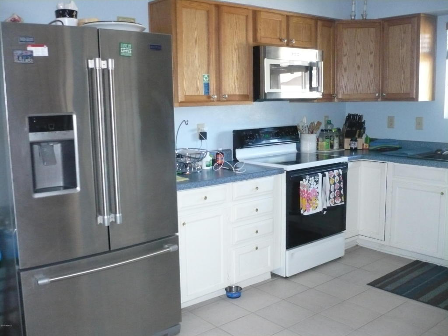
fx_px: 453
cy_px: 168
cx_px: 224
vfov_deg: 40.7
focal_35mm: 35
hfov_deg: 52.6
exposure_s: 1/30
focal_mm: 5.8
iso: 500
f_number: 2.8
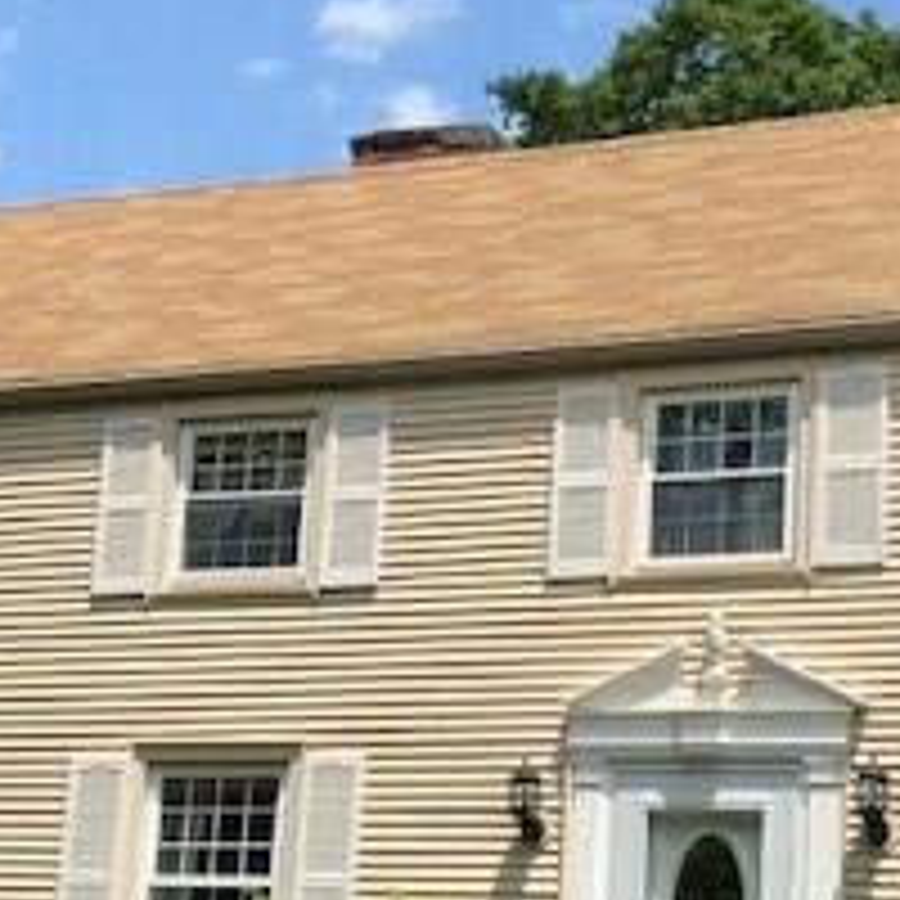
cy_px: 562
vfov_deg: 21.9
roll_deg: -1.1
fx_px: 2324
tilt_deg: +16.5
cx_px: 630
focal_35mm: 79
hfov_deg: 21.8
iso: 20
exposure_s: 1/1946
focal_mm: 3.99
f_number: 1.8
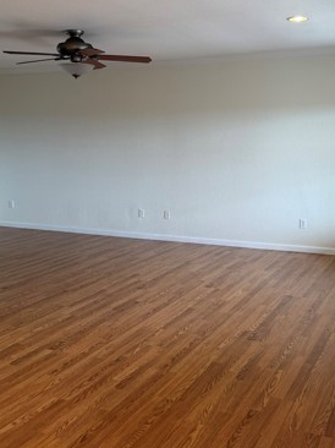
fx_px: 543
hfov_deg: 34.3
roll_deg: +0.2
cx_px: 166
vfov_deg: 44.8
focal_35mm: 42
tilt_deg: -8.0
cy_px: 218
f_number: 1.78
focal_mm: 6.76
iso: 80
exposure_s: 1/120
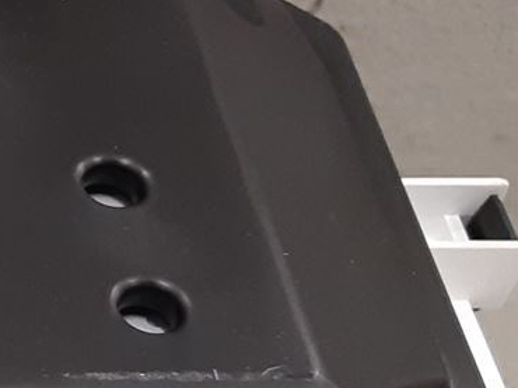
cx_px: -624
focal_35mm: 144
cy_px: 290
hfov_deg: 11.8
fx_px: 2153
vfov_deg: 10.3
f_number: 1.7
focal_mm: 3.93
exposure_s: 1/50
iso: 160
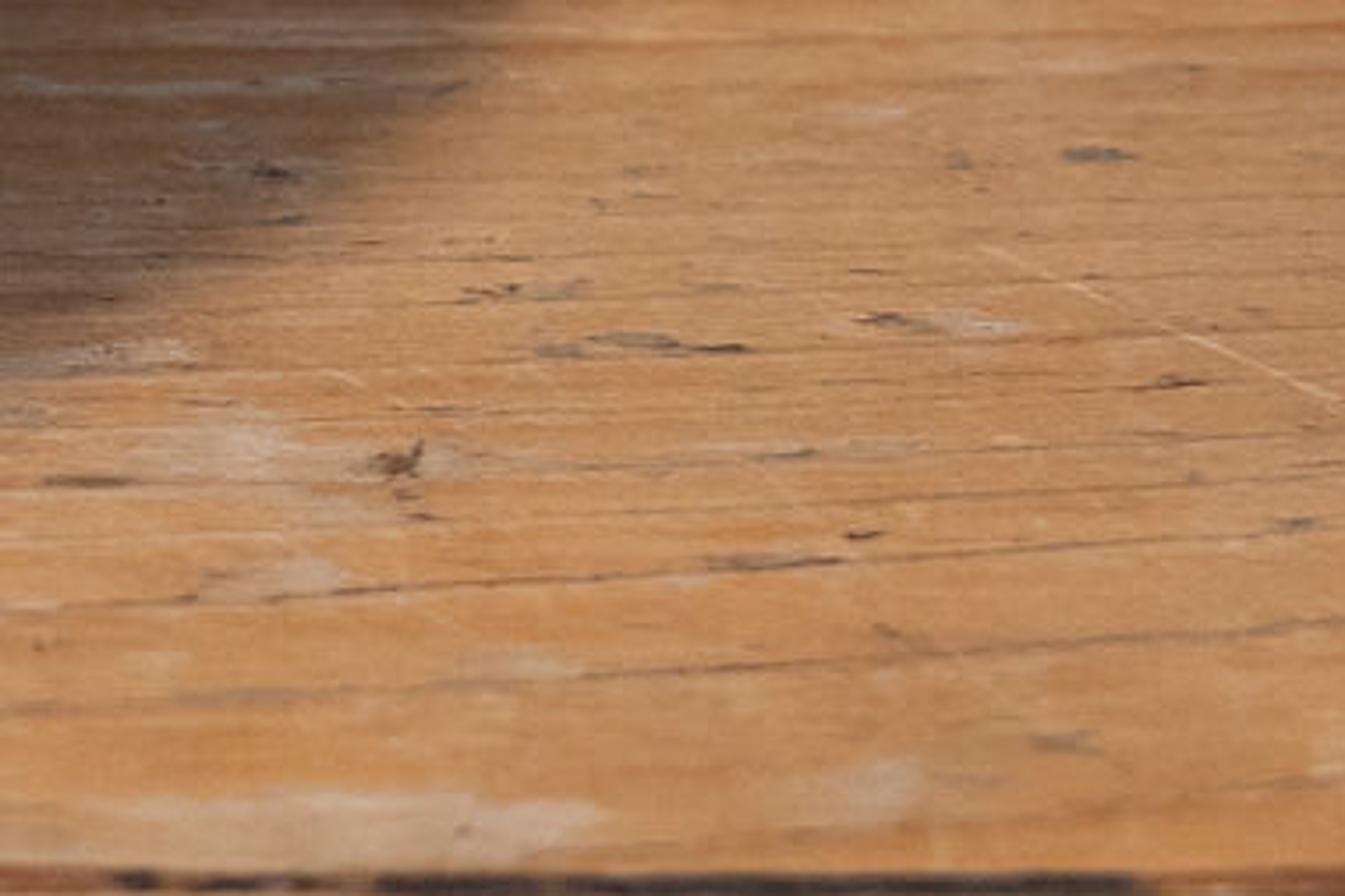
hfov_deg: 7.4
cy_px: -1238
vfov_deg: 4.9
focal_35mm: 270
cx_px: -934
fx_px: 10083
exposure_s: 1/30
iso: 1250
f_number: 4.5
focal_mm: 50
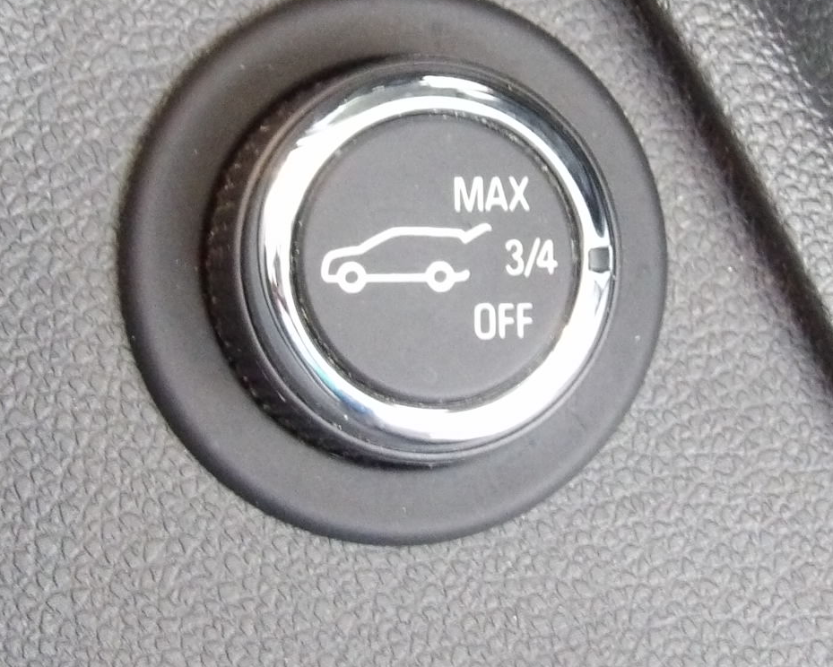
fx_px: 4834
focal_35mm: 196
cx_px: 457
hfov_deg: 9.8
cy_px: 212
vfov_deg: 7.9
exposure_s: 1/21
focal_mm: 13
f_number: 4.1
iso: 800
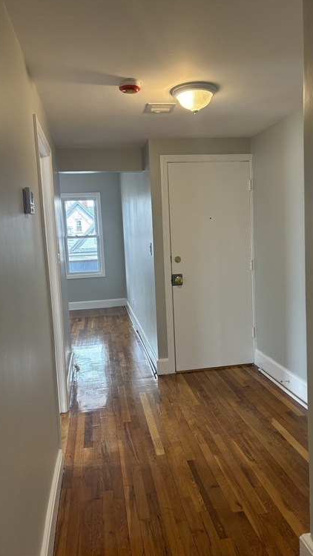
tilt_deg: -6.1
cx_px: 168
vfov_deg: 66.1
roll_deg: +2.4
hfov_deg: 40.2
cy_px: 275
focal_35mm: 29
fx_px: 428
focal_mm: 5.96
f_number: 1.6
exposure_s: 1/60
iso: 80
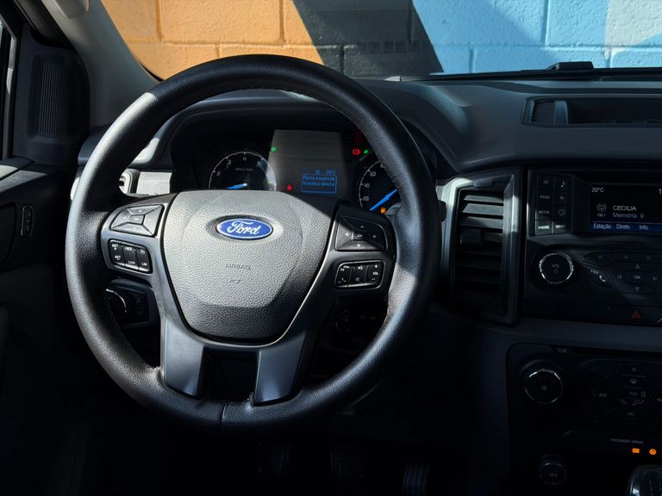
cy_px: 248
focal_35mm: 48
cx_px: 331
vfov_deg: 30.3
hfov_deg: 39.7
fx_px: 918
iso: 64
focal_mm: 6.76
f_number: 1.78
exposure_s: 1/810
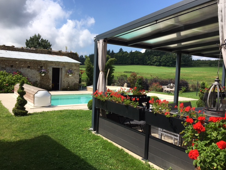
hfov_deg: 60.0
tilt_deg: -4.3
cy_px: 86
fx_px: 196
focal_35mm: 30
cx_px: 114
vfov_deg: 46.8
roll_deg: -3.8
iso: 25
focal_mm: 4.15
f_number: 2.2
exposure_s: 1/1709
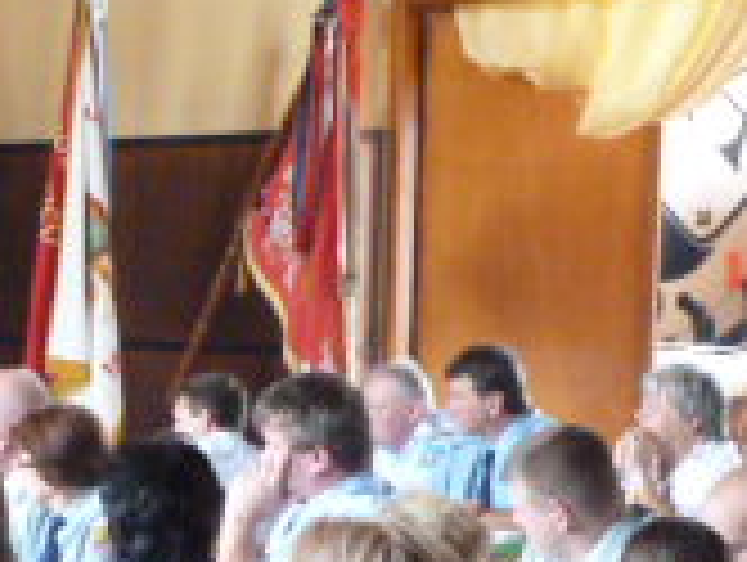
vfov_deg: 7.3
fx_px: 4322
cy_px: 877
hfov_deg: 9.4
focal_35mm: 200
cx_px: -612
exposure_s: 1/13
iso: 800
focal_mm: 8.5
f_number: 3.8
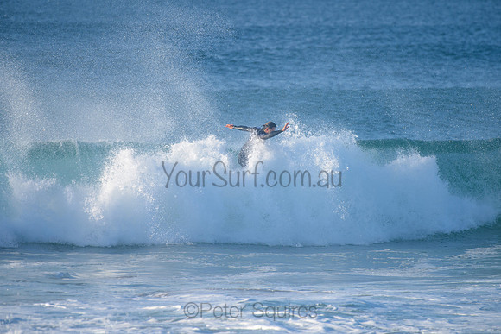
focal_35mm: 540
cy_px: 159
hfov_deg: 3.8
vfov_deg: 2.5
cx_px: 251
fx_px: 7512
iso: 500
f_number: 5.6
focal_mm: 500
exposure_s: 1/2000
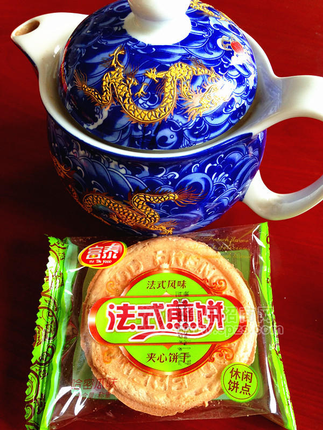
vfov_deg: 55.4
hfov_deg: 42.9
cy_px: 215
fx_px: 411
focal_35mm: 33
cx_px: 162
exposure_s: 1/60
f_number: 2.4
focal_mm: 4.12
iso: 64
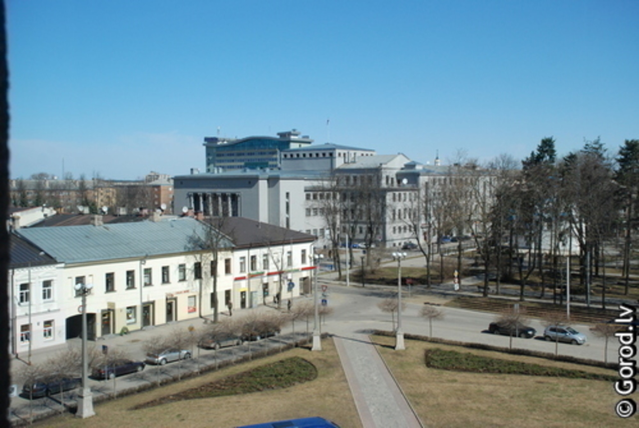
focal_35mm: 39
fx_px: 693
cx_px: 320
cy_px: 214
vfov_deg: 34.3
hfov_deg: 49.5
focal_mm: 26
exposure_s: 1/1500
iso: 320
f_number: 5.6
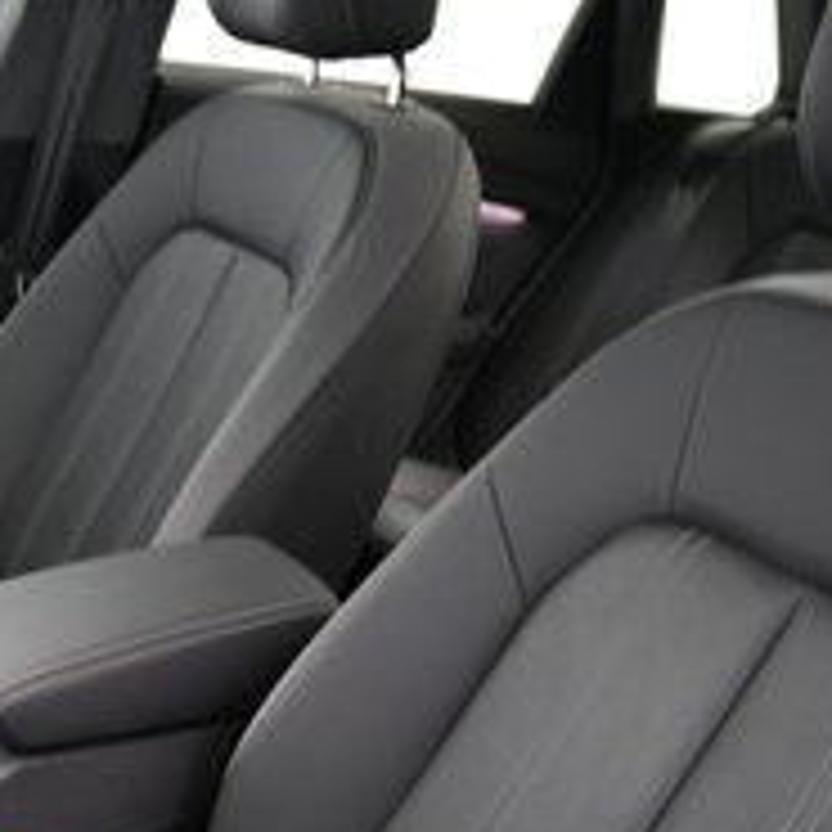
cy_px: 477
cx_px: 243
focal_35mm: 50
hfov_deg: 33.6
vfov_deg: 34.0
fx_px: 1360
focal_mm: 17
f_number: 2.8
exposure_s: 1/30
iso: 2500
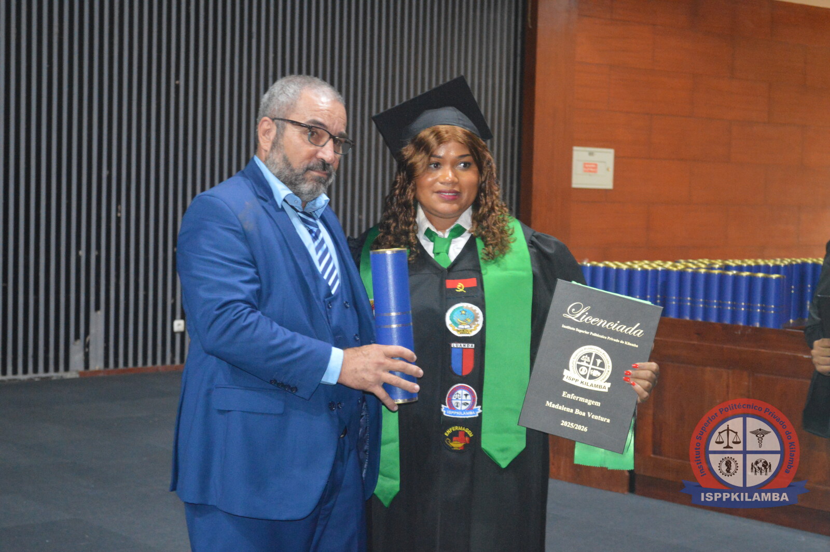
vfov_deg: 20.6
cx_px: 415
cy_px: 276
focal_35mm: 66
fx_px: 1520
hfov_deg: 30.5
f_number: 5.3
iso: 3200
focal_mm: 44
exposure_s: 1/60
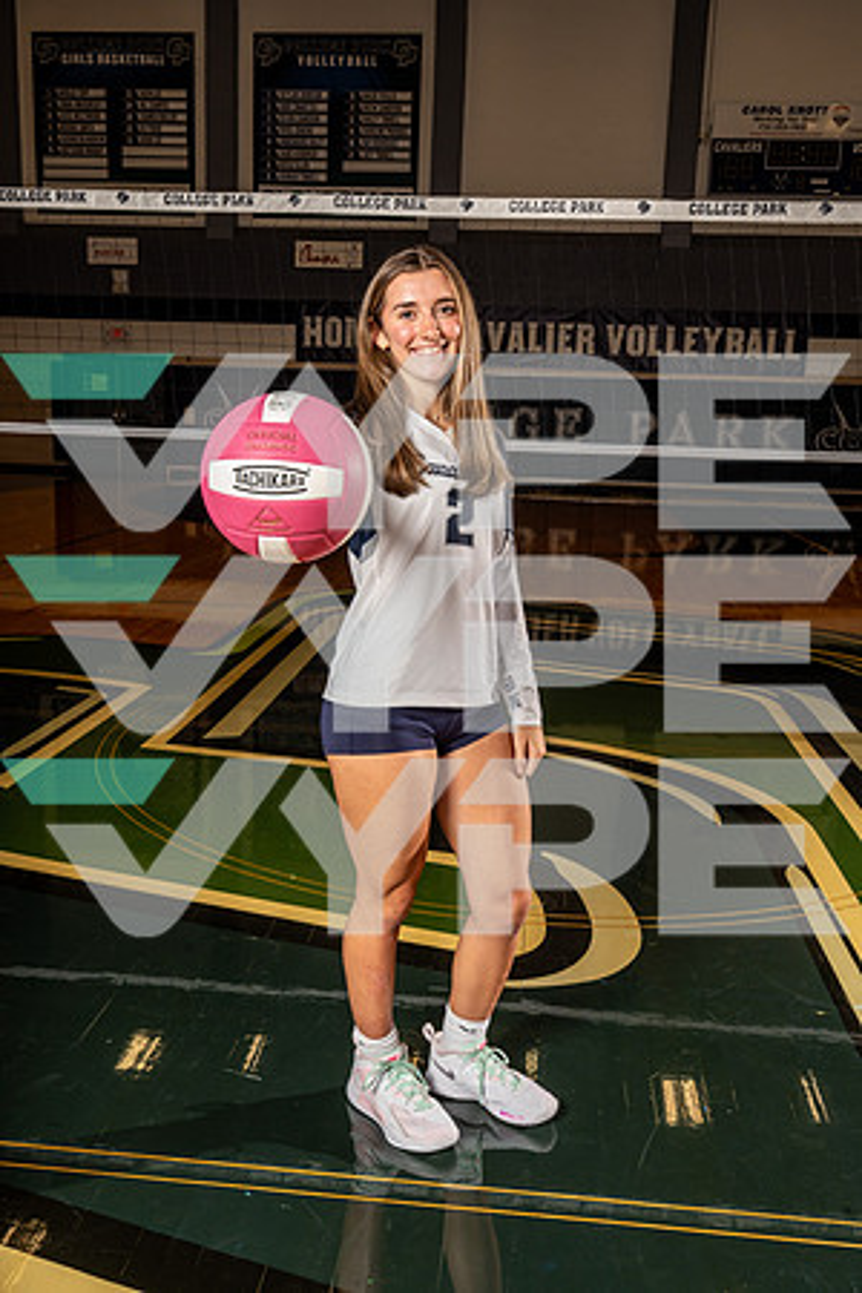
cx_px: 431
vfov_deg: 57.2
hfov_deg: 40.0
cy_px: 646
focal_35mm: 33
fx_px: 1185
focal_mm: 33
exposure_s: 1/250
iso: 640
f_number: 11
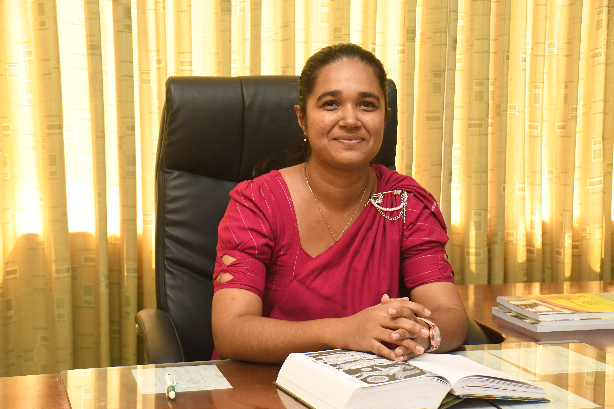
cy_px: 204
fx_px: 1074
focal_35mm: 63
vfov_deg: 21.6
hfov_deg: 31.9
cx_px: 307
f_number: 5
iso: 800
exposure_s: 1/80
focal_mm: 42
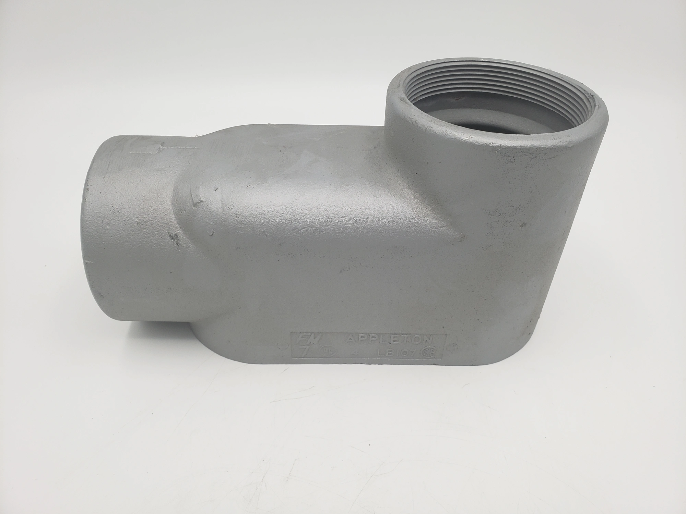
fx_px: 515
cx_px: 343
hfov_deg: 67.3
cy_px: 257
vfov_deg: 53.1
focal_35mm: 26
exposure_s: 1/120
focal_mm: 4.3
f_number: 2.4
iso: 64
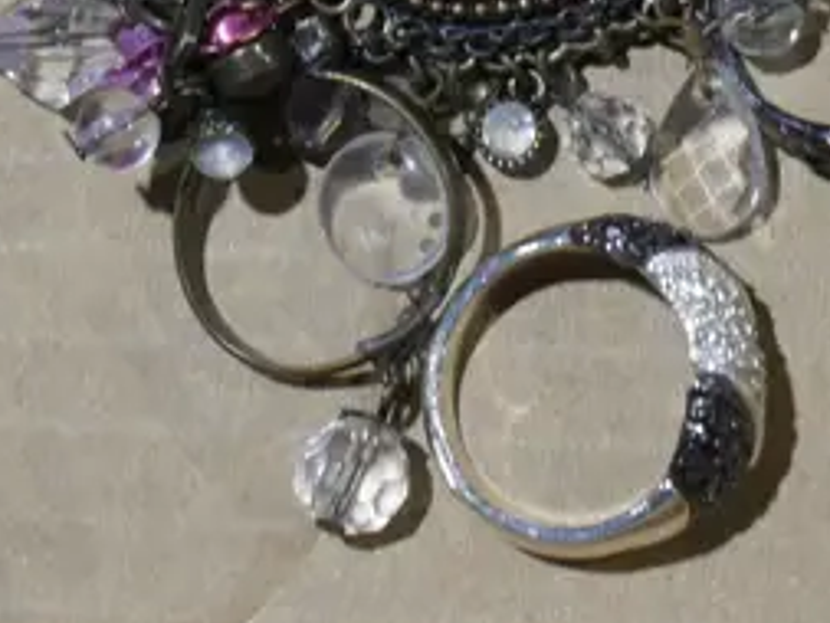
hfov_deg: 11.5
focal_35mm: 170
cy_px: -115
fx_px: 4078
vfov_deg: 8.6
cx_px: 882
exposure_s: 1/60
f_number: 4.6
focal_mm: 21
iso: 200
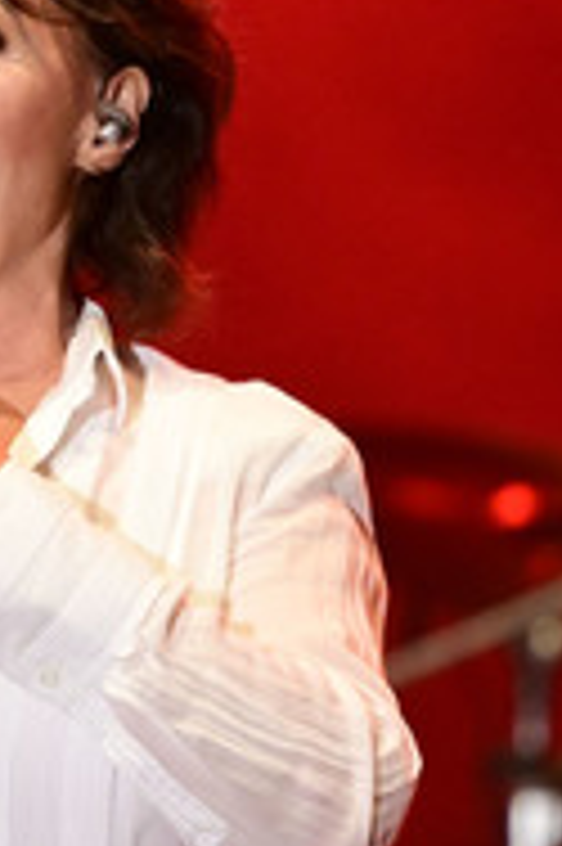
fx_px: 10392
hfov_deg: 3.1
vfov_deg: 4.7
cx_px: -106
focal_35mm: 443
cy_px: 428
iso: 8000
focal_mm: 185
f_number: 3.2
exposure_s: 1/640
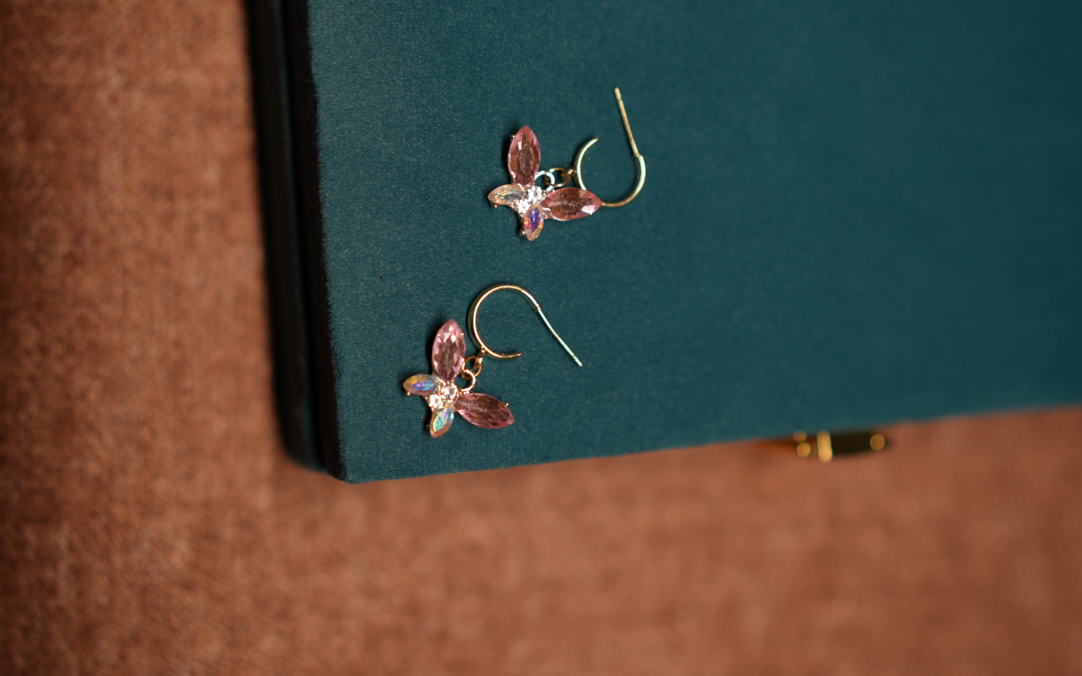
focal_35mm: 54
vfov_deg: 24.0
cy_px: 332
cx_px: 545
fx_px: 1592
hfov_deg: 37.5
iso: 100
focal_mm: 35
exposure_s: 1/250
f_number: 1.6
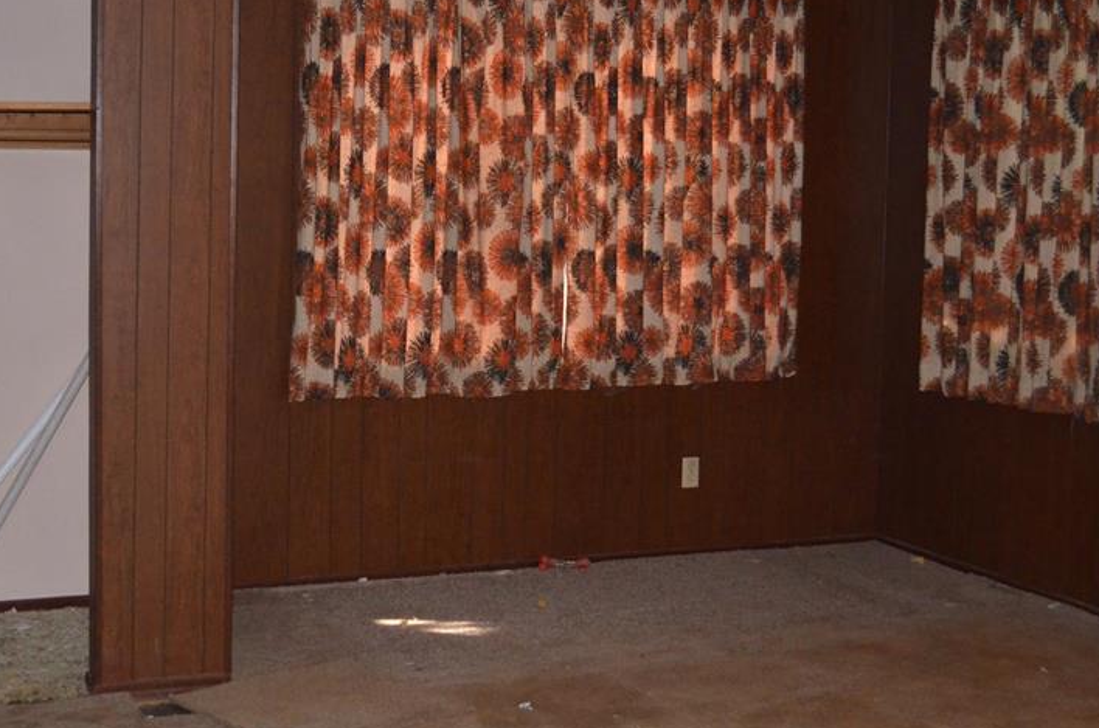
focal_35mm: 60
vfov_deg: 22.4
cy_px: 254
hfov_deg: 33.4
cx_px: 440
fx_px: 1828
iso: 3200
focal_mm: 26
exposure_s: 1/60
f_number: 4.2
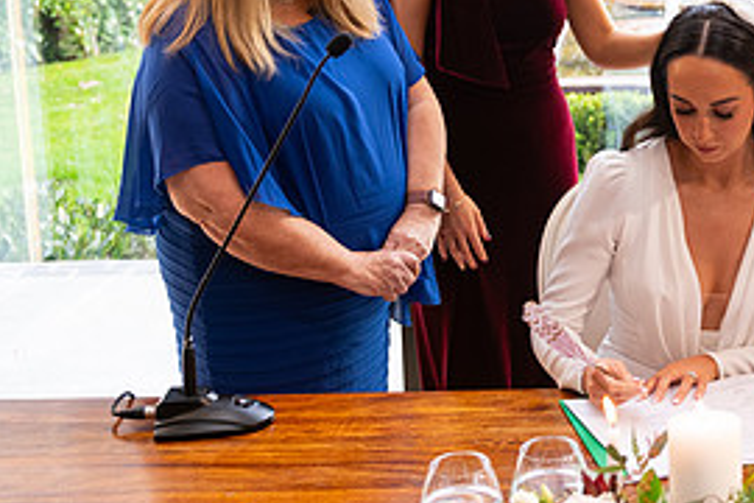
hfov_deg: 26.6
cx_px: 709
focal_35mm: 73
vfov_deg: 18.5
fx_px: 1529
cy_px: 108
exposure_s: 1/160
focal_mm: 34
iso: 640
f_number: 3.5
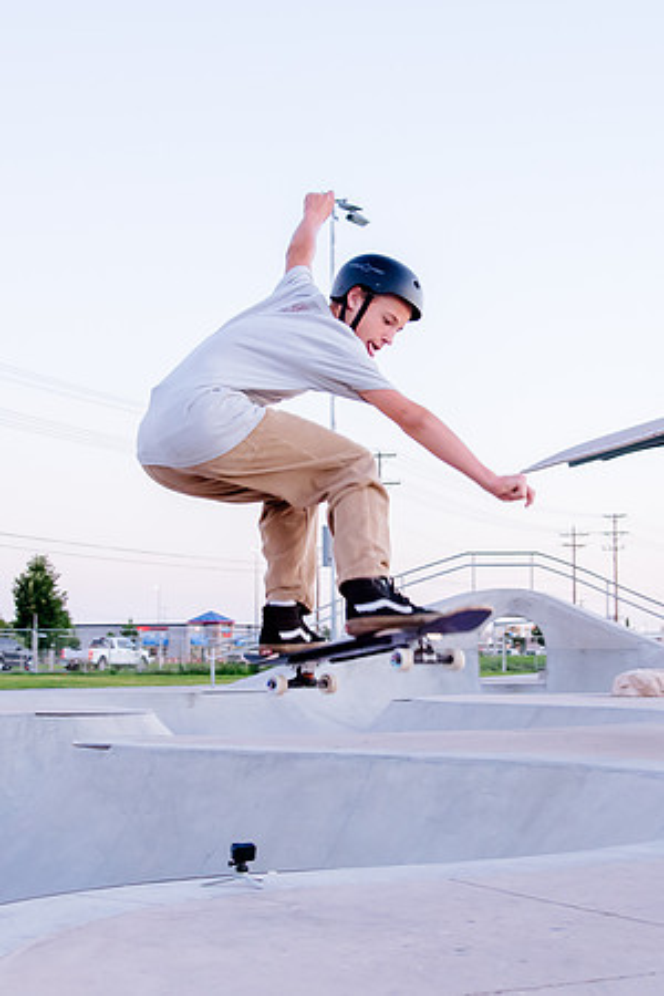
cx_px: 365
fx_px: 1596
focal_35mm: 58
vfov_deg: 34.7
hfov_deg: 23.5
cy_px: 511
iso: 2000
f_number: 4
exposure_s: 1/250
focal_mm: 28
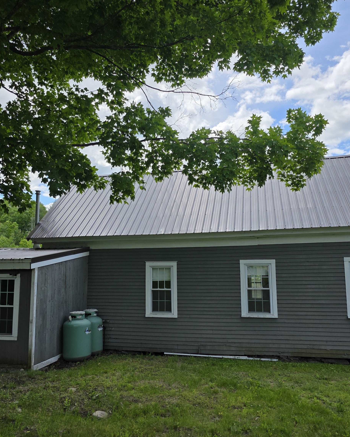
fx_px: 388
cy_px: 218
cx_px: 162
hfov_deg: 48.5
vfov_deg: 58.8
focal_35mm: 30
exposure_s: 1/7061
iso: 80
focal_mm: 6.3
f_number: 1.7
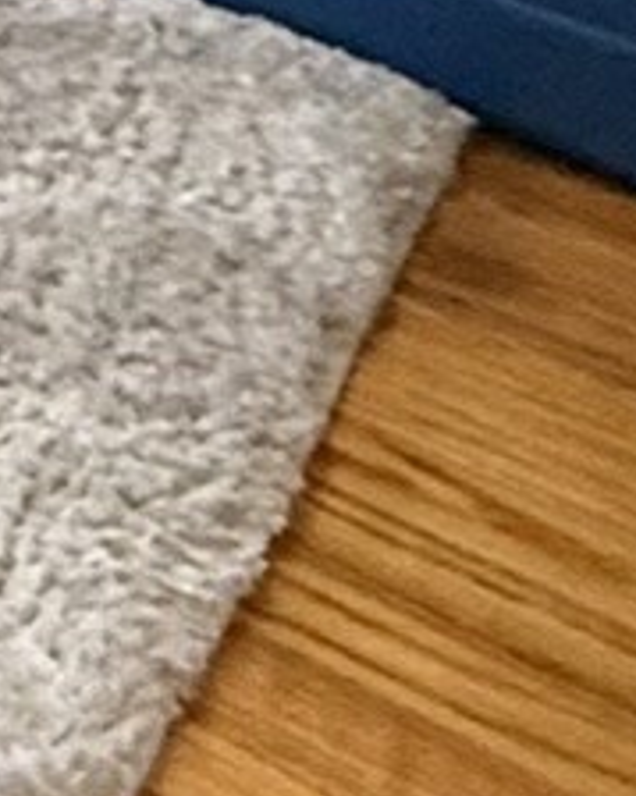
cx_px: -1670
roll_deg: +0.0
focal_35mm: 125
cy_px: -1532
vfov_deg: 10.8
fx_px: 2943
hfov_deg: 8.5
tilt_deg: -4.2
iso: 500
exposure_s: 1/59
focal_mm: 2.22
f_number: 2.2
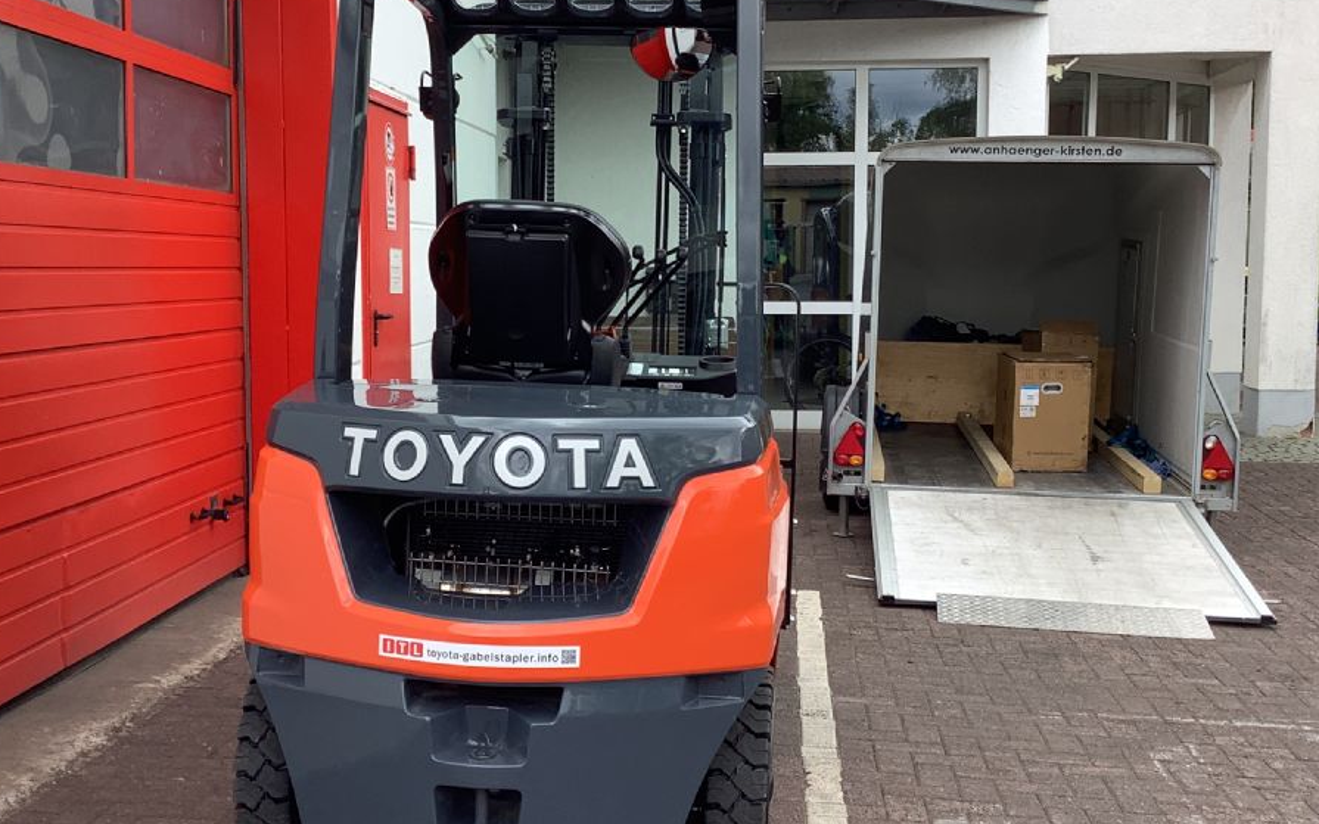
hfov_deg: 42.6
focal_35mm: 47
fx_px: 1689
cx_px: 591
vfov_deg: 27.4
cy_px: 402
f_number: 2.4
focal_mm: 3.3
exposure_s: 1/287
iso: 25
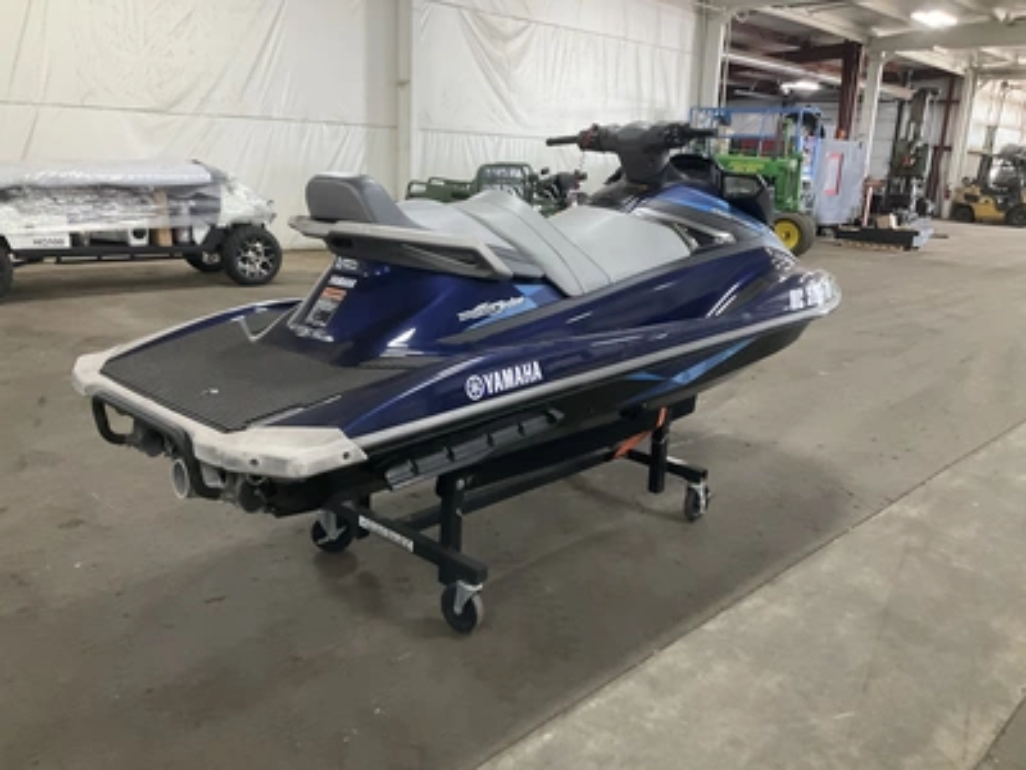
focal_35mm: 29
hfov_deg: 61.7
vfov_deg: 48.2
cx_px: 513
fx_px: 860
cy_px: 385
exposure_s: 1/60
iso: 200
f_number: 1.8
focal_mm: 3
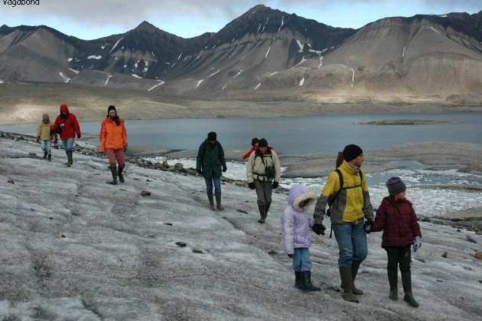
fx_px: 716
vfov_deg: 25.3
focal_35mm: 54
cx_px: 239
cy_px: 159
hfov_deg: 37.2
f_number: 8
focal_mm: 35
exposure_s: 1/250
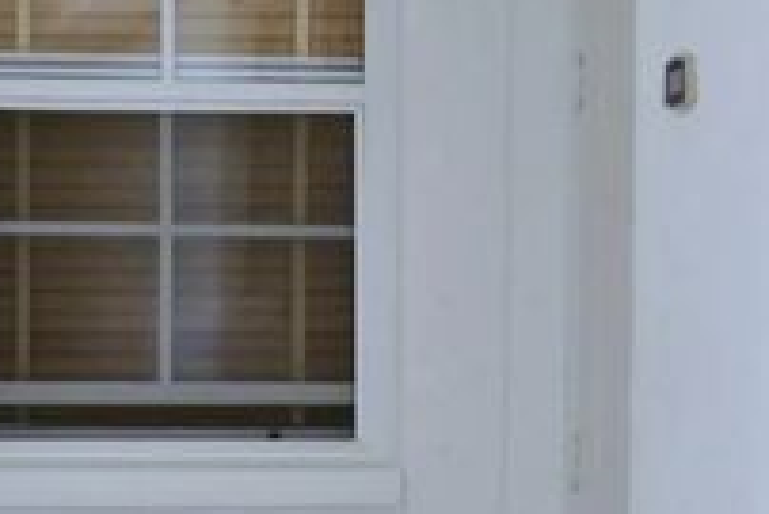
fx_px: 3249
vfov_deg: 9.0
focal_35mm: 152
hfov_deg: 13.5
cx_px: 305
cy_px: 426
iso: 1100
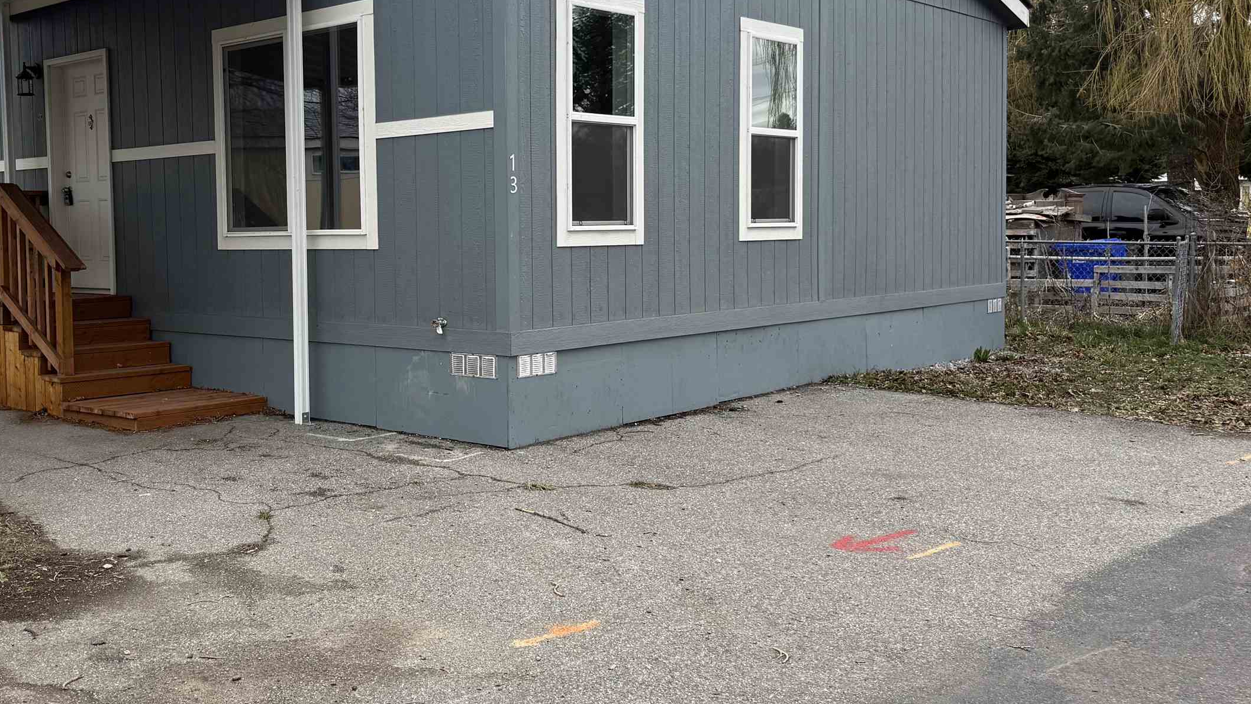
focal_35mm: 38
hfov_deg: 51.6
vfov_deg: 31.1
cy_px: 288
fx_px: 1260
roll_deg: +0.4
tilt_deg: -2.2
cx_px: 392
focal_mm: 6.76
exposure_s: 1/1812
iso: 80
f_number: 1.78
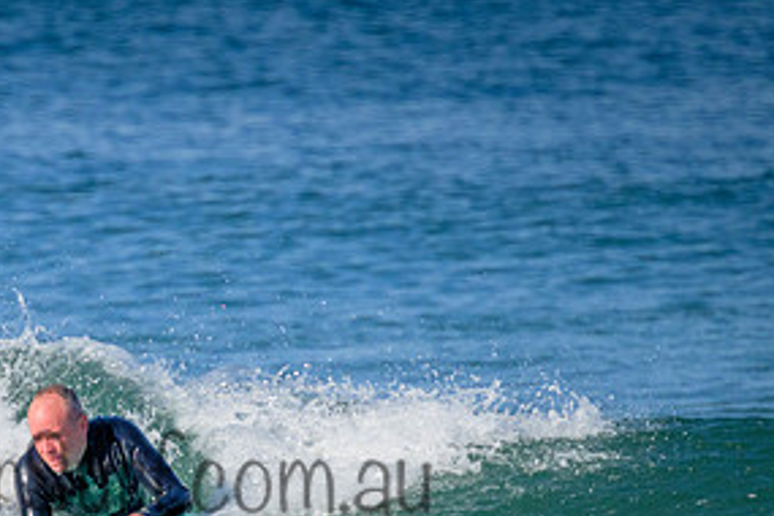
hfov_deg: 1.3
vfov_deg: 0.8
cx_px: 144
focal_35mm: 1630
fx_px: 35042
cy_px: 449
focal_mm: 800
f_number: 11
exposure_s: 1/1250
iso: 1600
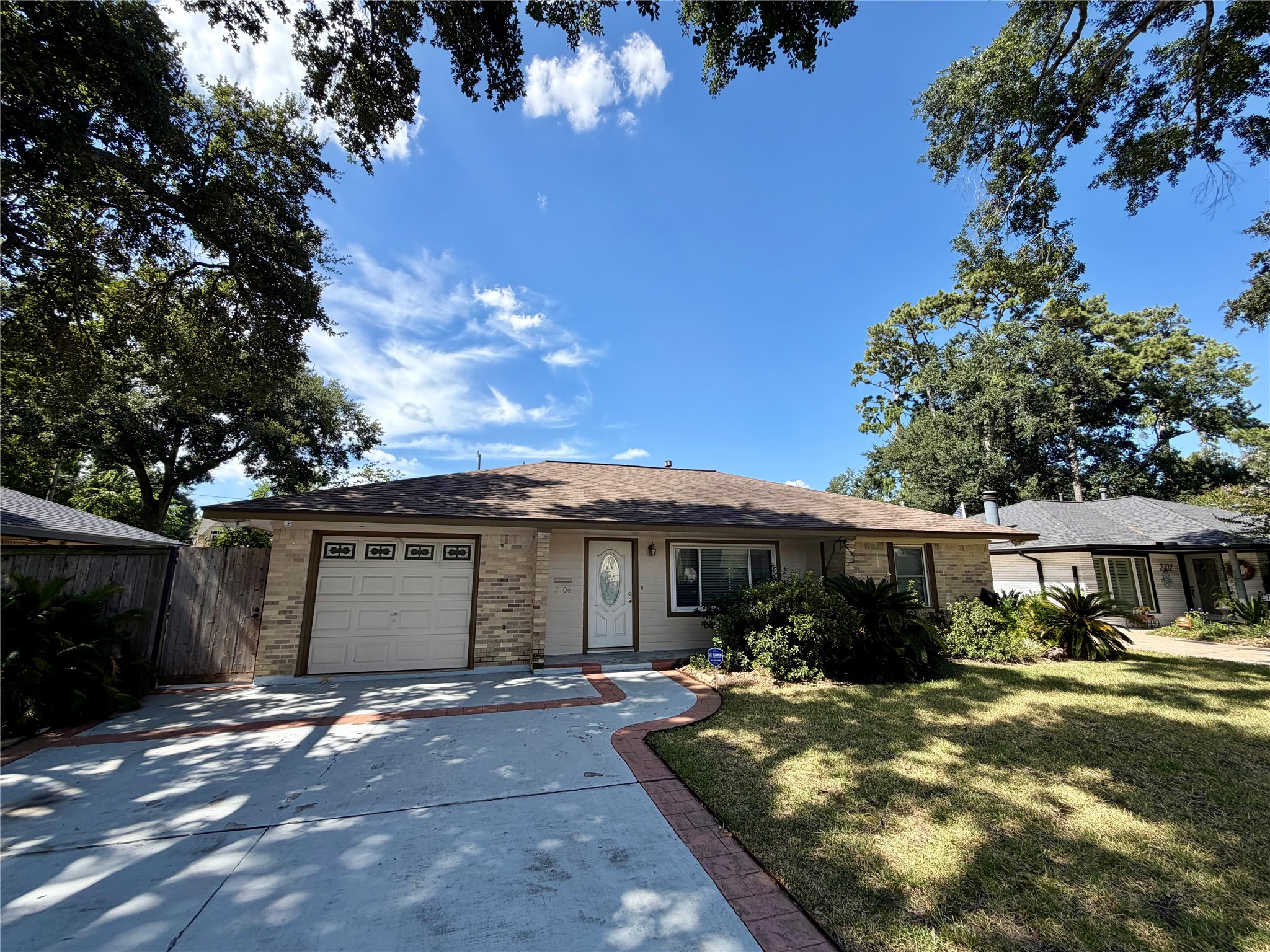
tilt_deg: +13.2
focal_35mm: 14
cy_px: 476
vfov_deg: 85.7
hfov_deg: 102.1
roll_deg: +0.4
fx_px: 514
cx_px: 635
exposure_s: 1/770
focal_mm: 2.22
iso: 40
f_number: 2.2
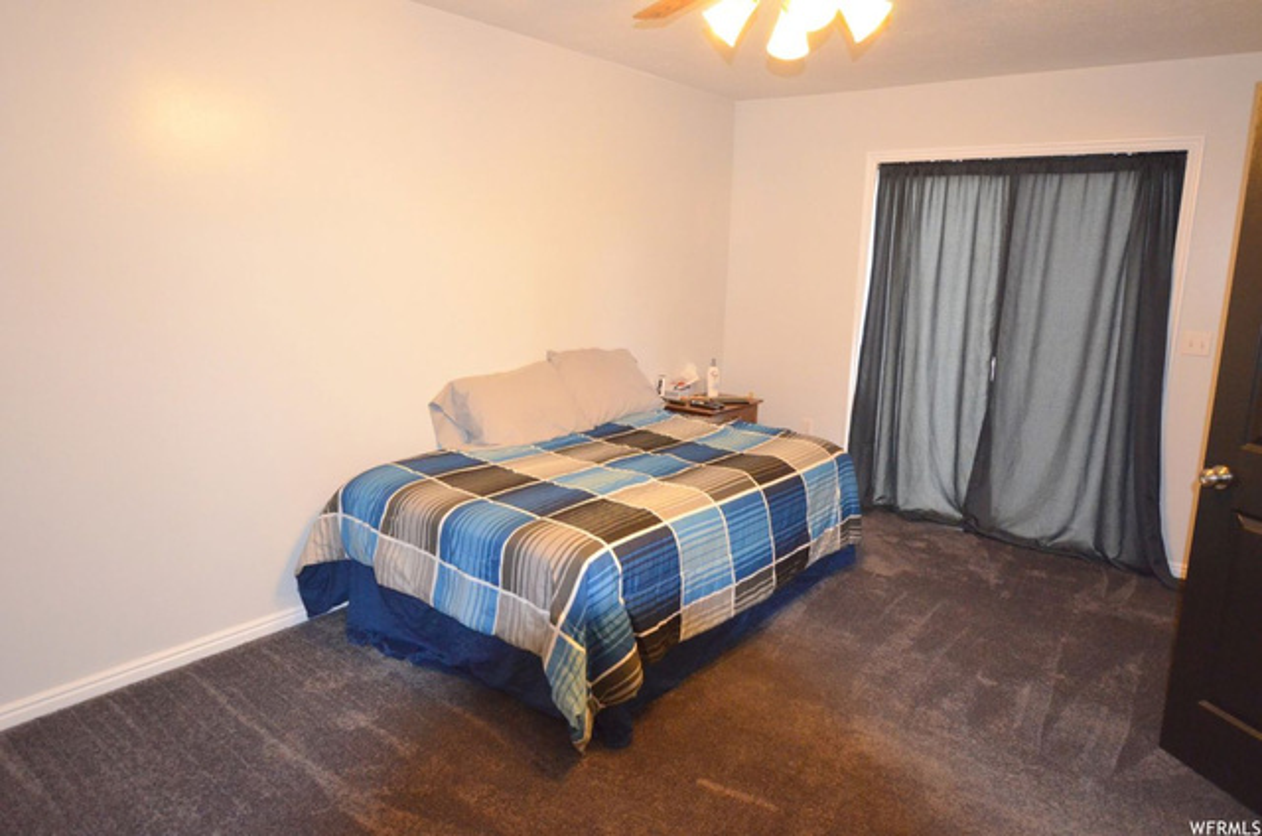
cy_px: 418
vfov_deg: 55.9
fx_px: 787
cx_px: 631
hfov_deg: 77.4
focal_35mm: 22
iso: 3200
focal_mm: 15
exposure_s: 1/60
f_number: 4
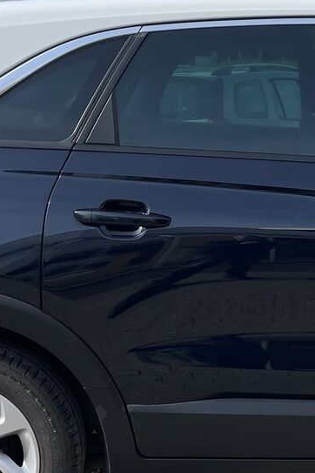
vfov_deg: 23.8
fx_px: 1116
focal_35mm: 85
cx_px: 375
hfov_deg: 15.5
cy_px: 174
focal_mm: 4.2
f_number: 1.6
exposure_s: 1/2506
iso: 32
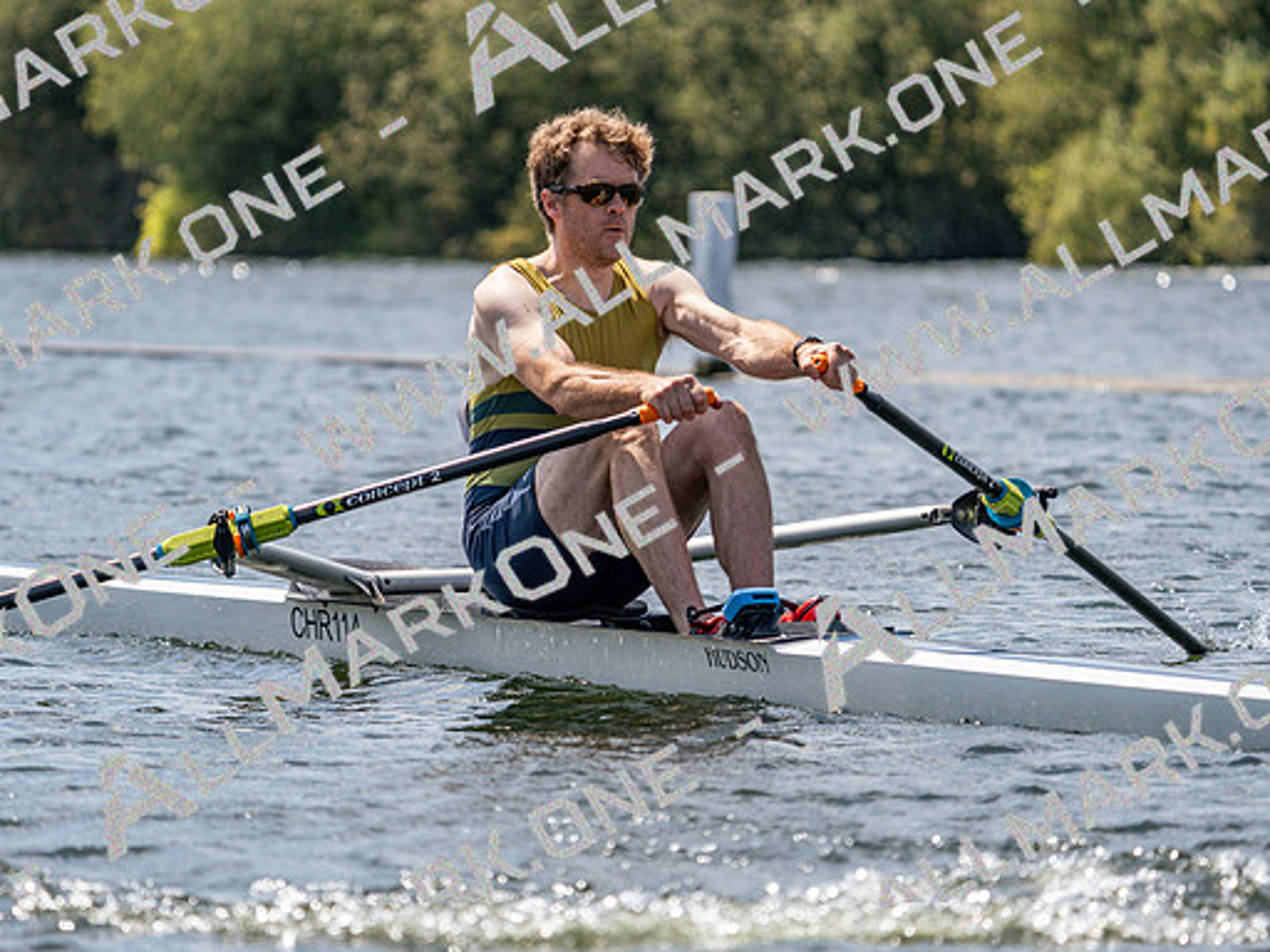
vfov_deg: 5.9
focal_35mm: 253
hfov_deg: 7.8
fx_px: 9282
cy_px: 477
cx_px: 603
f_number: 5.6
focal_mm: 232
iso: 250
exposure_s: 1/2000
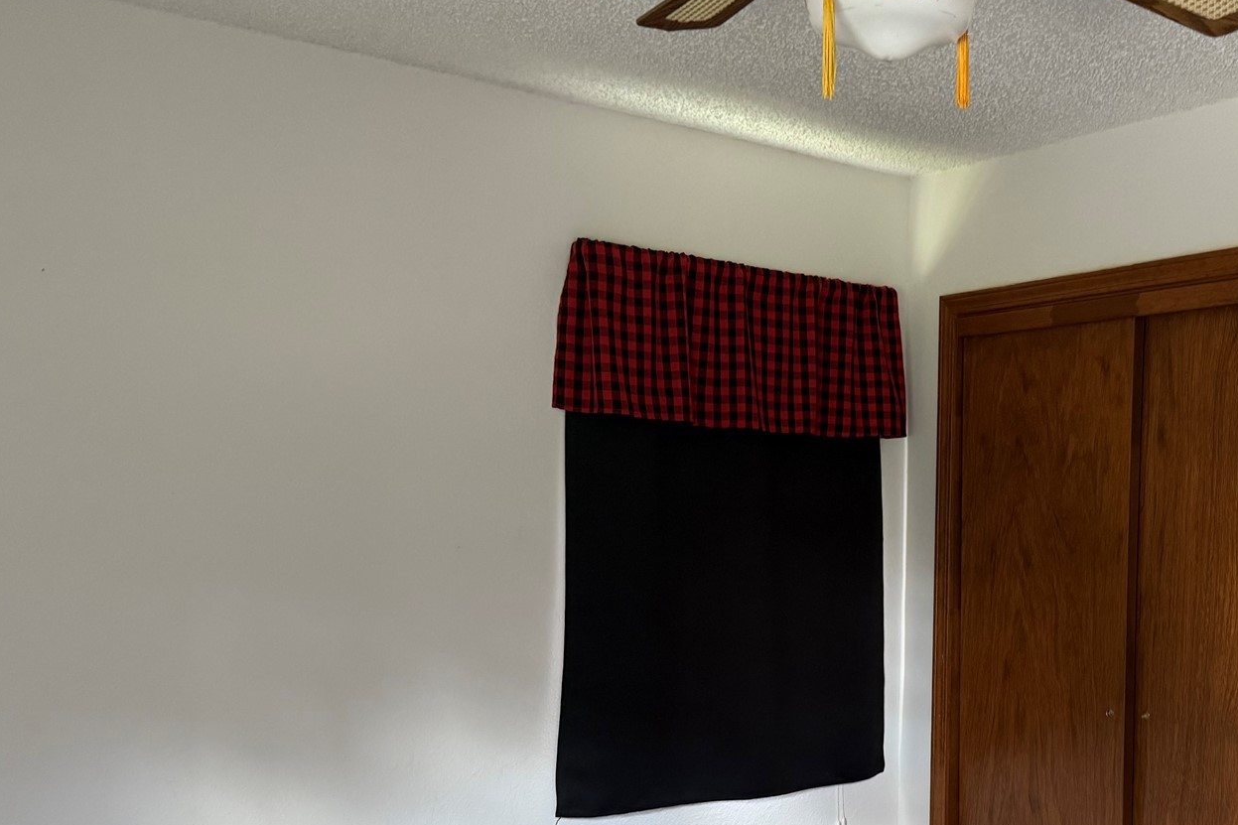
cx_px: 931
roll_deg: -0.8
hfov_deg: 45.7
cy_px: 641
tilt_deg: -7.4
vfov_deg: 31.9
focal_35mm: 41
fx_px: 1410
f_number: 1.78
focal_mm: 6.76
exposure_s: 1/60
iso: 400
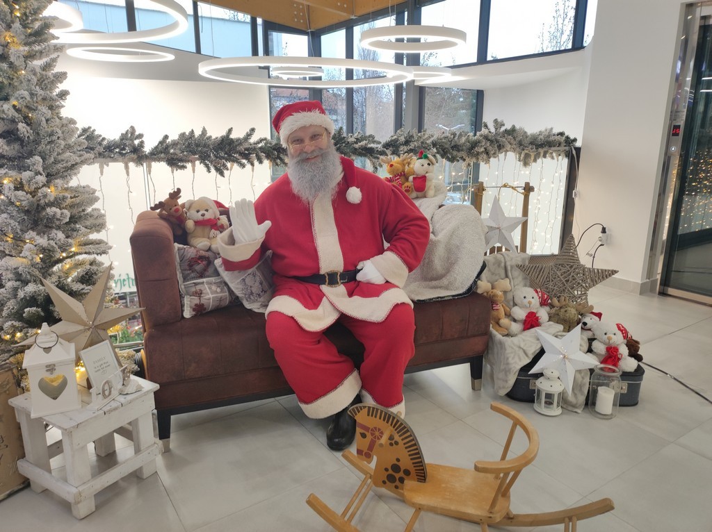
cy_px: 266
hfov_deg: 69.4
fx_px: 514
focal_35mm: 25
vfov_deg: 54.8
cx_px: 356
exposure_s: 1/50
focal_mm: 4.7
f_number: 1.79
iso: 268
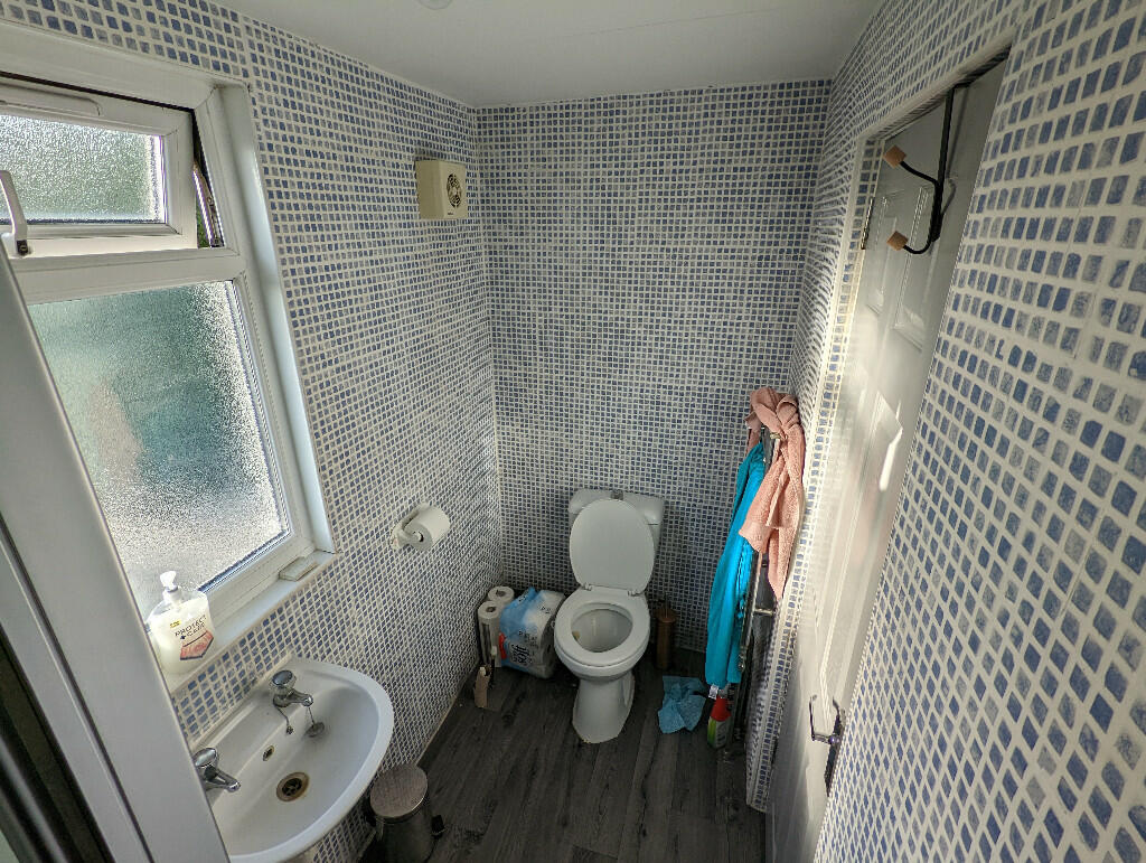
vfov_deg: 78.2
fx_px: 530
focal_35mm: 16
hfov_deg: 94.4
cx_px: 573
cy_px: 432
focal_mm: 2.35
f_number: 2.2
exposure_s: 1/557
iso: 45
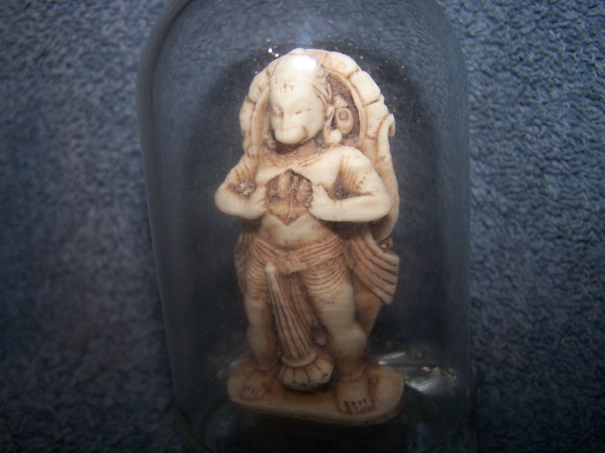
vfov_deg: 37.7
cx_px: 302
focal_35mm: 38
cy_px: 226
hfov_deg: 49.0
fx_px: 664
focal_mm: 6.3
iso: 80
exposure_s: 1/60
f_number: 2.8
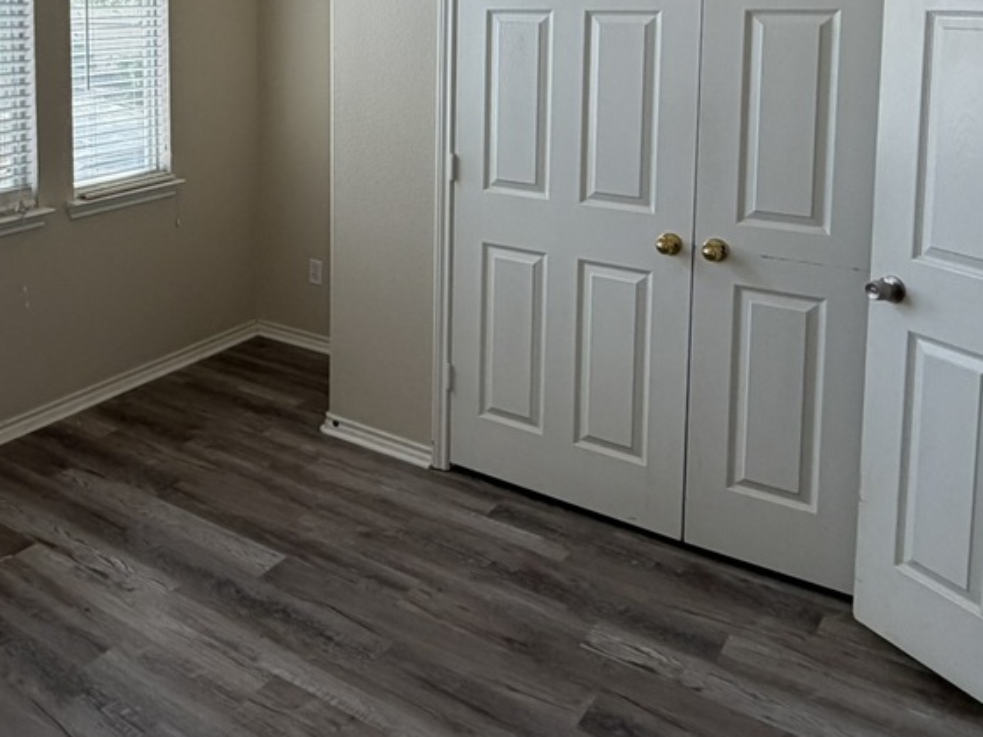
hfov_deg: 48.0
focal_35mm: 36
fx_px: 1022
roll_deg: +0.2
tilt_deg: -5.6
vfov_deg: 37.3
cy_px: 82
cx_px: 174
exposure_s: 1/165
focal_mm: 2.22
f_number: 2.2
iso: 50
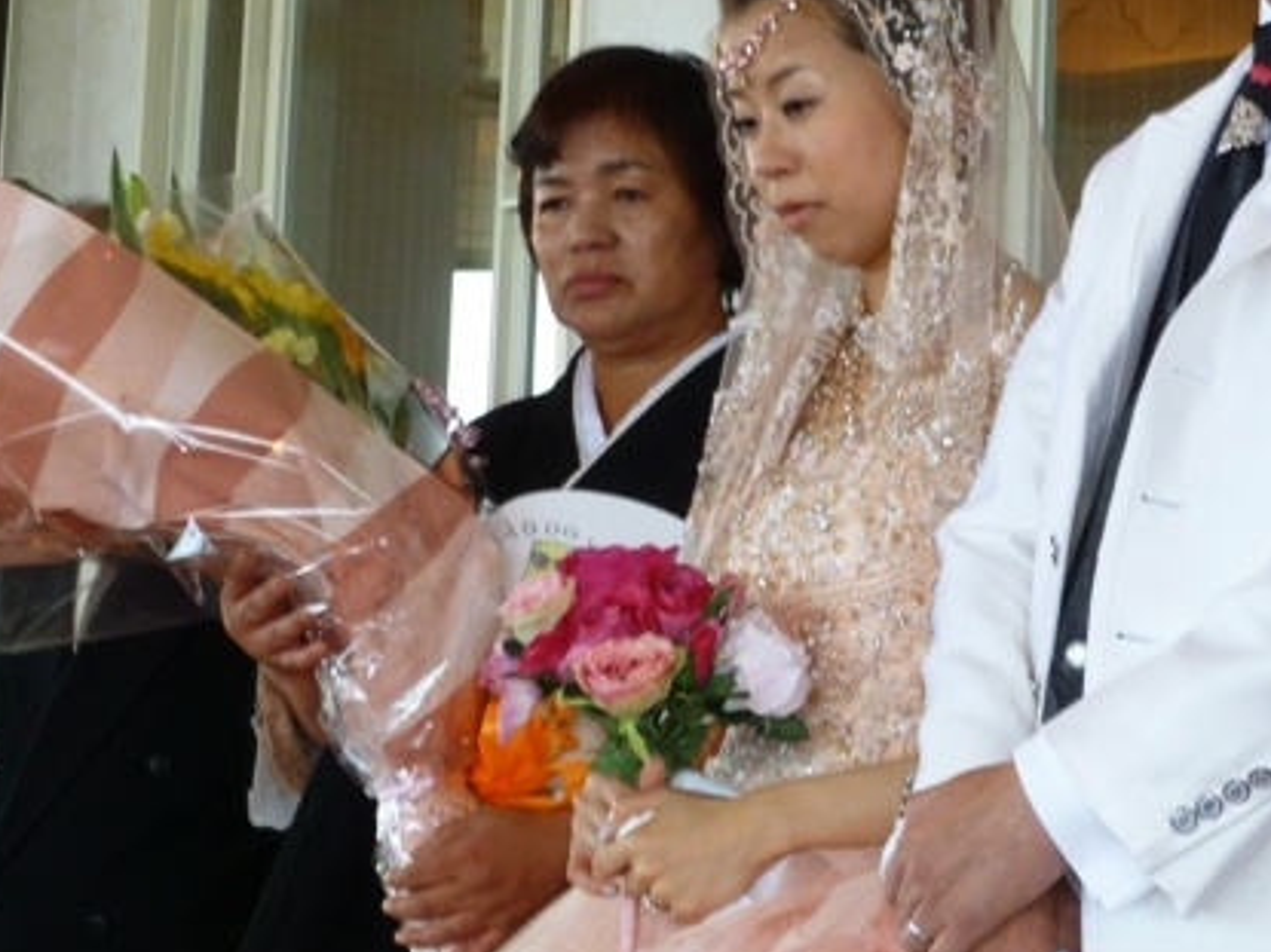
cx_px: 812
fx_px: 3450
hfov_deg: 20.8
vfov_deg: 15.6
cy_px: 239
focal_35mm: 94
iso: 125
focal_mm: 10.8
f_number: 4.6
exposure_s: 1/40
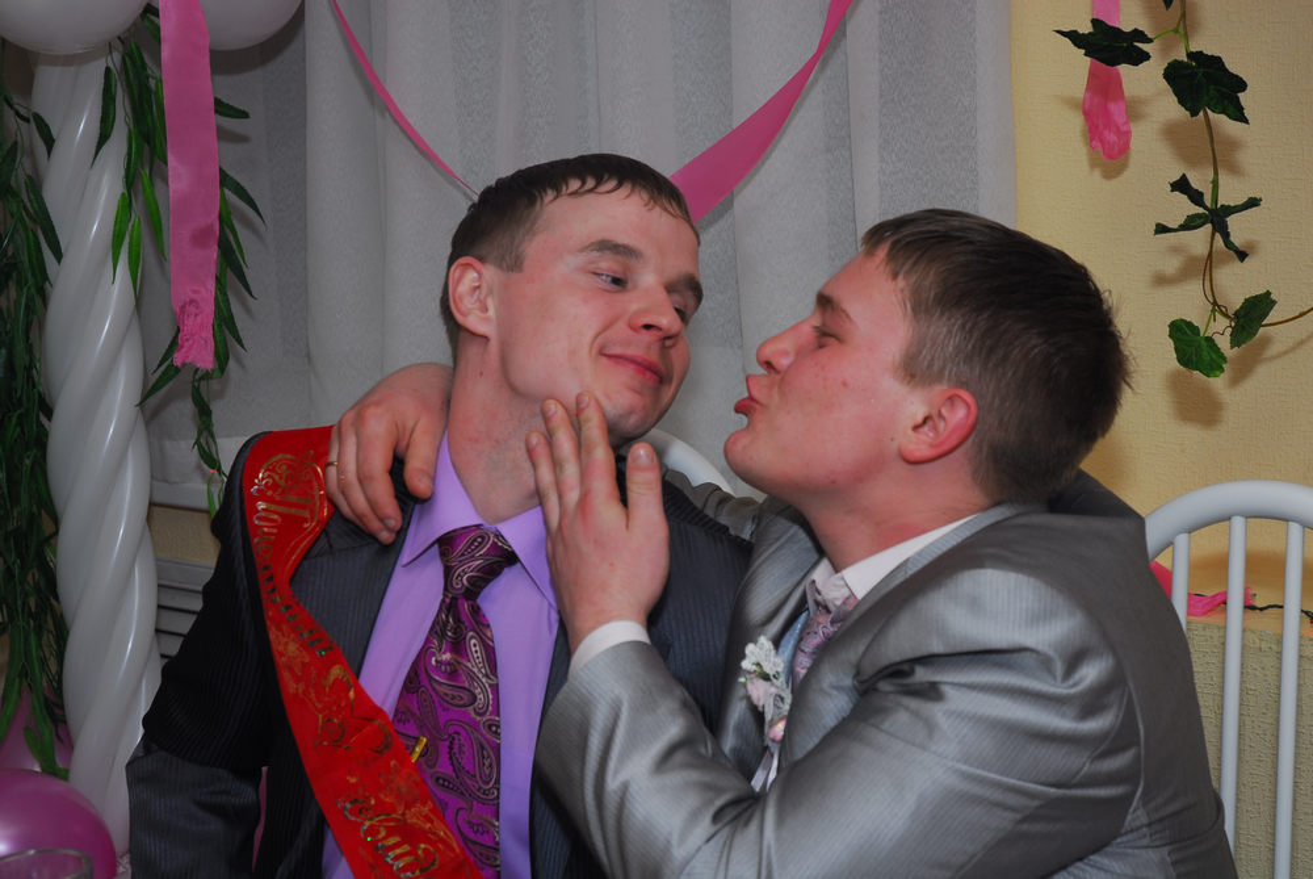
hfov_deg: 28.0
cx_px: 656
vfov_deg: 19.0
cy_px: 440
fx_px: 2629
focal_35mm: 72
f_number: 5
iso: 200
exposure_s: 1/60
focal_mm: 48
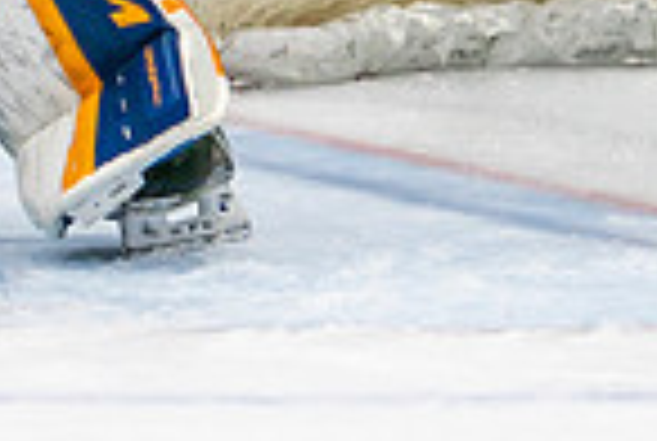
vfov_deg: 1.9
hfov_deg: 2.9
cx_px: -104
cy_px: -139
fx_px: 13039
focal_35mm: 713
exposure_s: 1/640
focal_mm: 88
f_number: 2.8
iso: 500
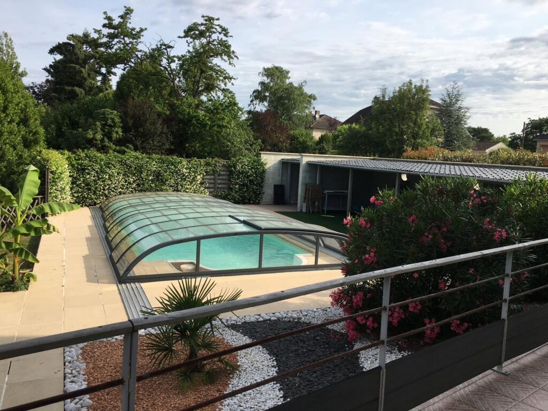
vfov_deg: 48.2
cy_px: 206
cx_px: 274
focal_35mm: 29
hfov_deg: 61.7
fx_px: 459
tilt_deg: -5.9
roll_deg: -4.0
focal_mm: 4.15
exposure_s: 1/1508
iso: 25
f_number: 2.2
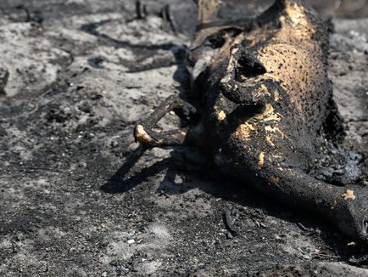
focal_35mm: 170
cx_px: 289
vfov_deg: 8.7
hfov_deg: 11.6
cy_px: 109
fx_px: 1808
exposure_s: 1/3200
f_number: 2.8
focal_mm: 75
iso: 250
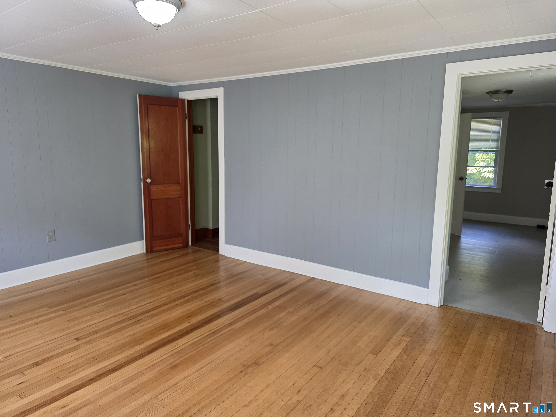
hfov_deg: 73.9
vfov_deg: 58.9
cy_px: 208
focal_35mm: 23
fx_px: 369
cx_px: 278
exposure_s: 1/120
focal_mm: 6.3
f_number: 1.7
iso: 250
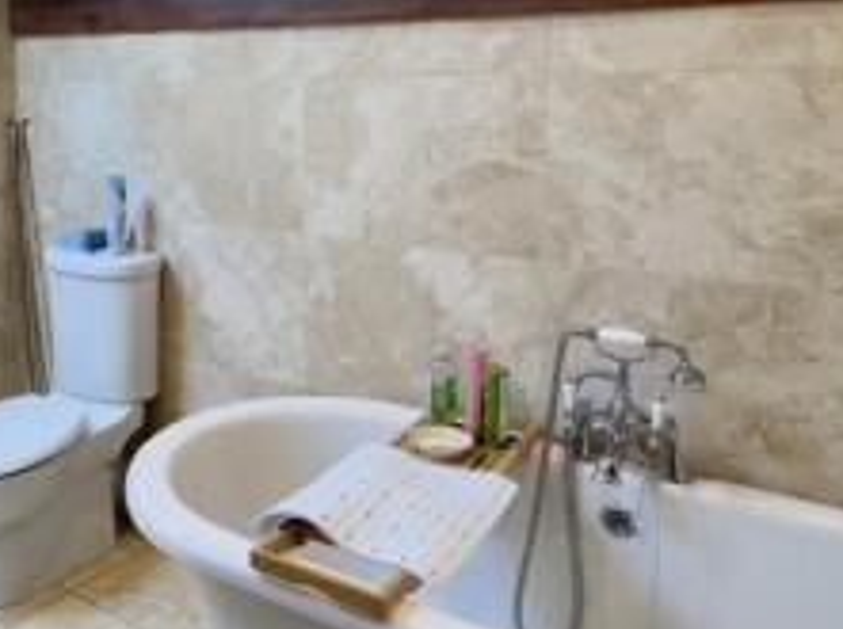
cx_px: 231
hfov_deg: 48.6
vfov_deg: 37.6
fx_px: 900
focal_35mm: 37
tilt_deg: -3.9
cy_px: 158
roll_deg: +0.9
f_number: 2.2
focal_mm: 2.22
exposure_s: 1/100
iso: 125
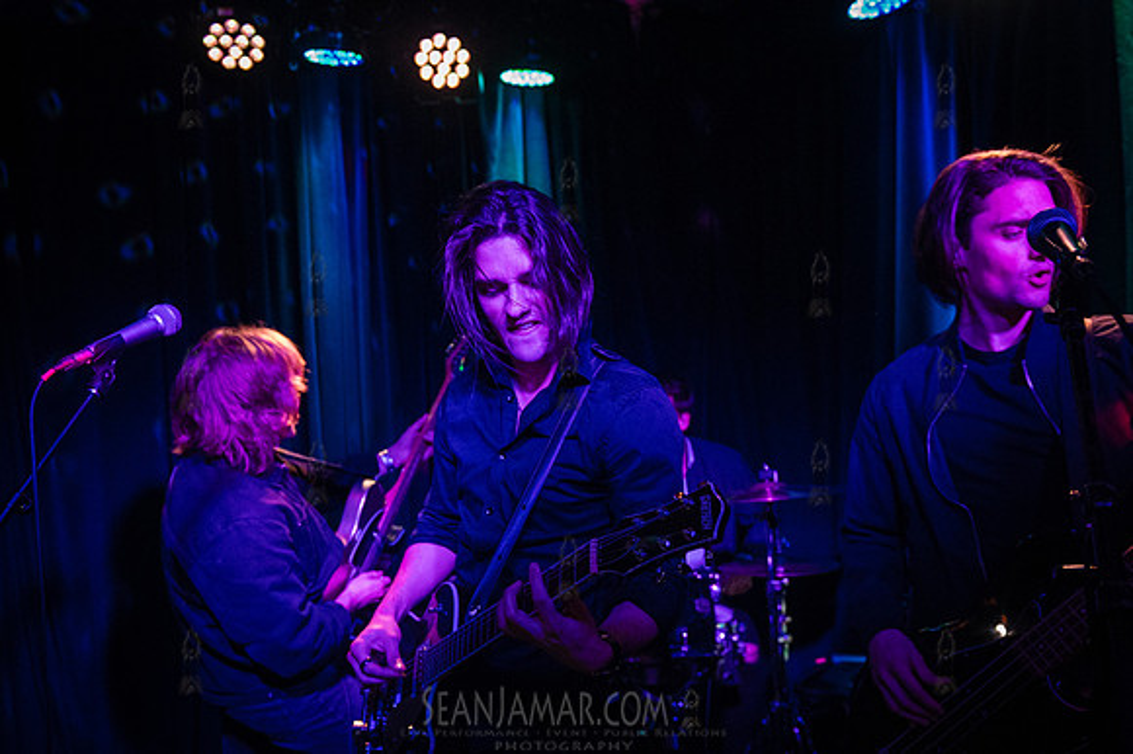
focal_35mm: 32
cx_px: 585
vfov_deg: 40.9
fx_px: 1006
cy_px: 447
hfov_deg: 58.8
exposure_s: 1/250
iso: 12800
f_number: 3.5
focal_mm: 27
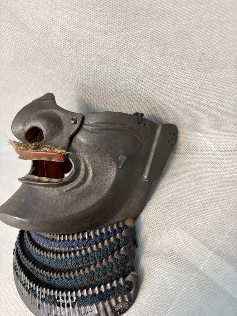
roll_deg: +40.3
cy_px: 158
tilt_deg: -33.1
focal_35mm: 26
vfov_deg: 67.3
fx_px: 237
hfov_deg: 53.1
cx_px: 118
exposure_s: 1/50
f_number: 1.6
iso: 160
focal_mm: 5.96
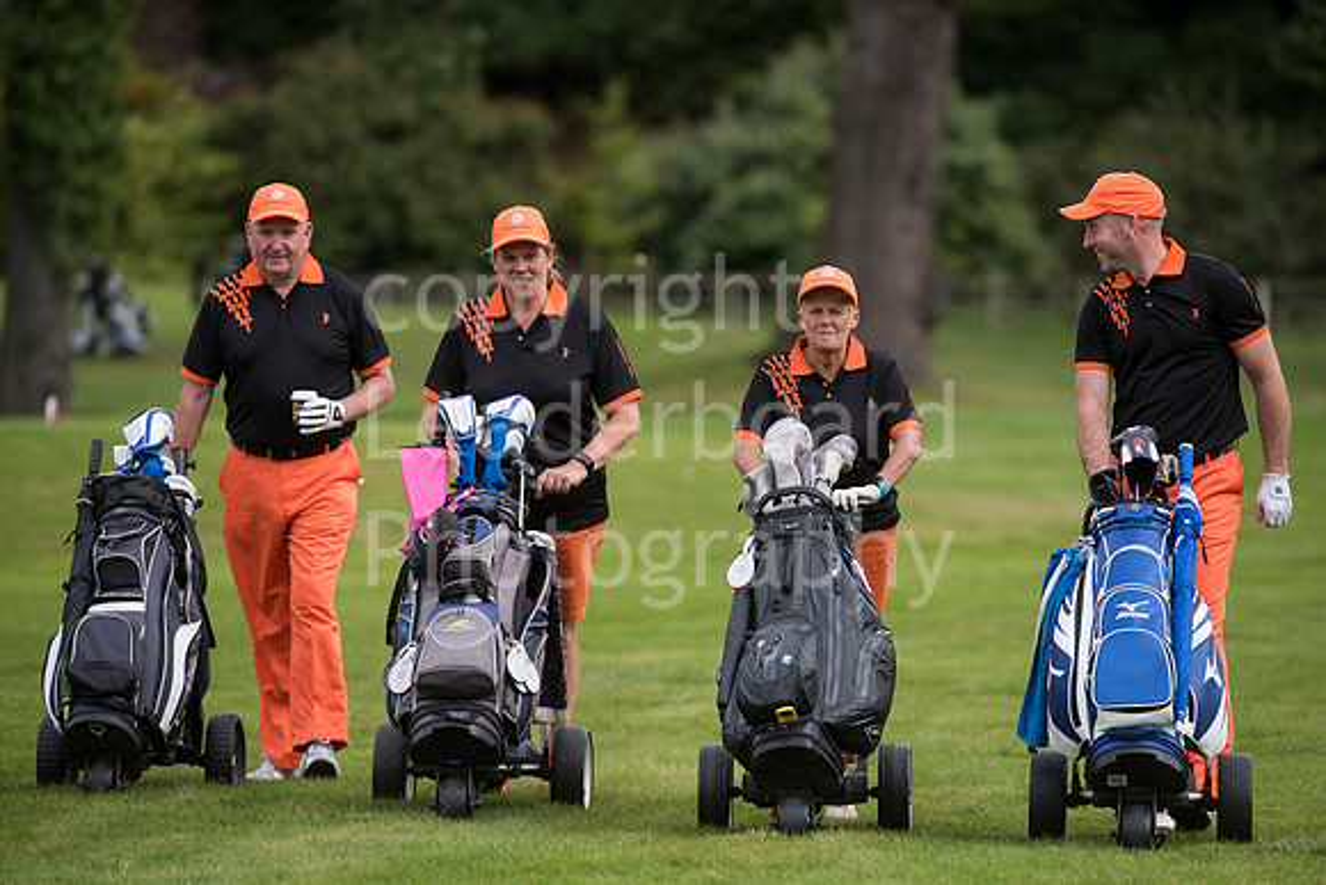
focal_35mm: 300
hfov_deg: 6.9
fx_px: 11052
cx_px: 663
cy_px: 442
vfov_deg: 4.6
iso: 320
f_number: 5.6
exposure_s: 1/1600
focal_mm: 300
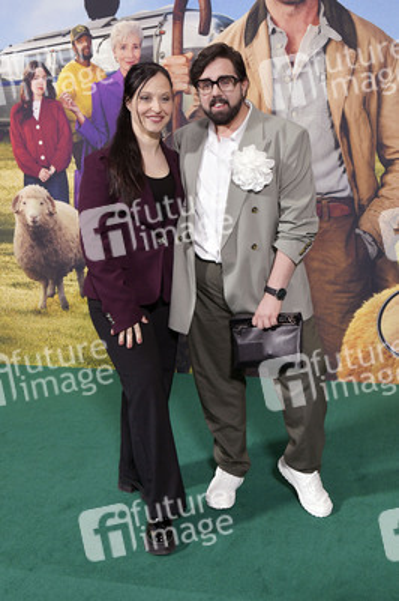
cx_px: 200
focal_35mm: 38
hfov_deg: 35.0
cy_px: 300
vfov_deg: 50.7
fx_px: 633
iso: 1600
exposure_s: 1/200
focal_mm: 38
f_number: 5.6
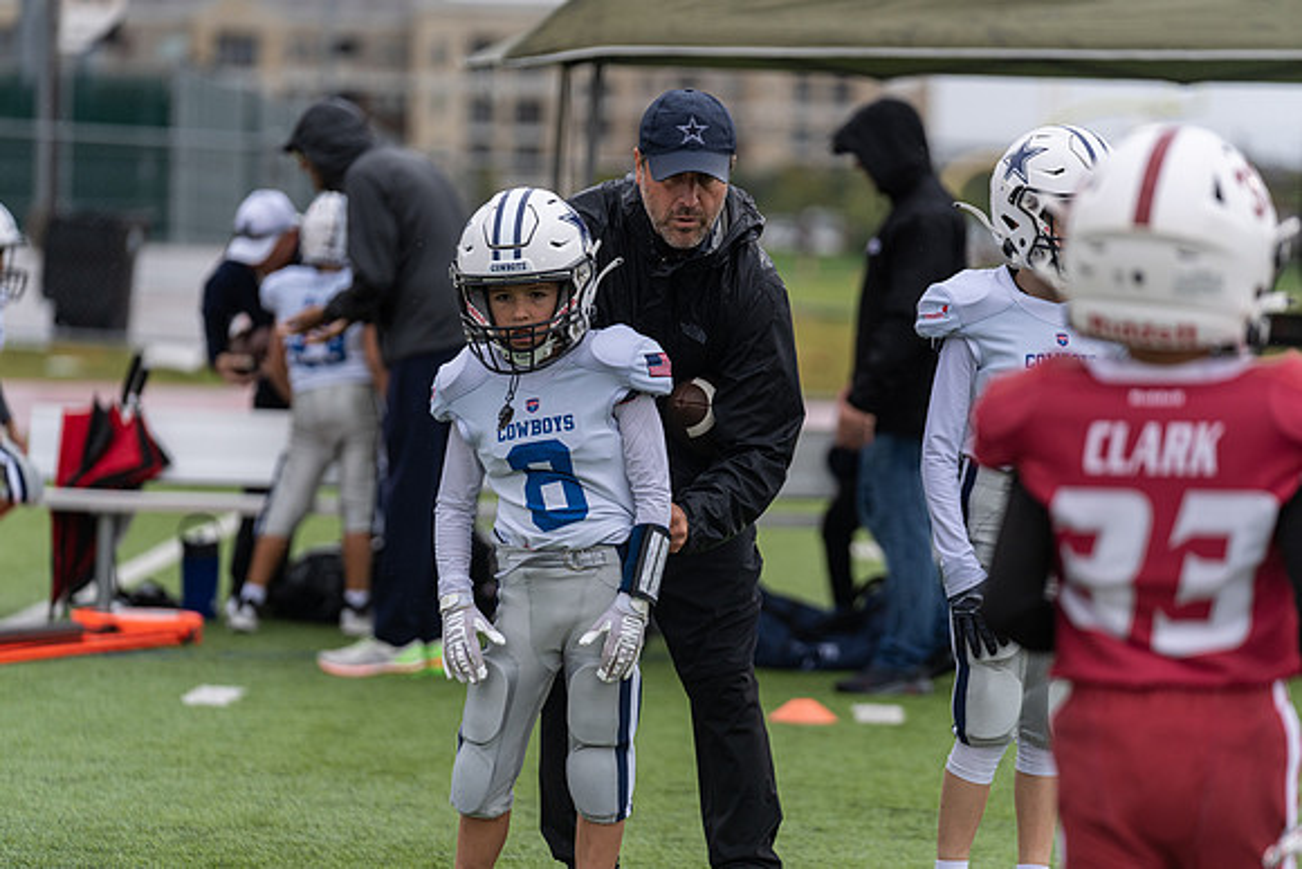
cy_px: 434
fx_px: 6656
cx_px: 651
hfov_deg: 11.2
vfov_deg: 7.5
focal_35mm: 184
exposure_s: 1/1250
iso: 250
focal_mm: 184
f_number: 3.5
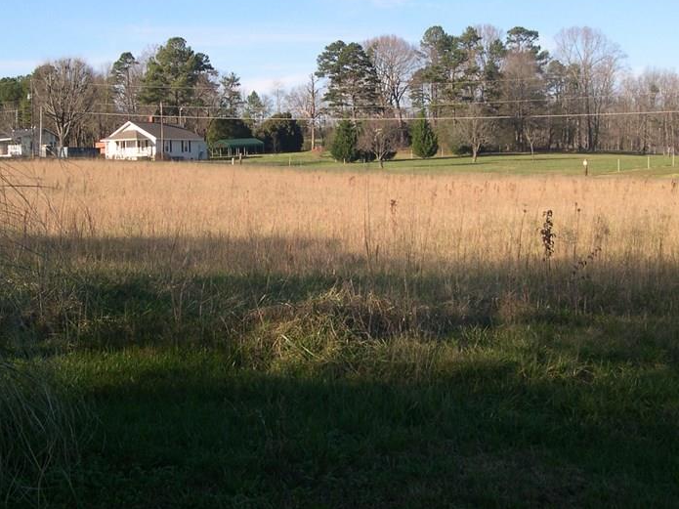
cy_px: 175
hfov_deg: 34.4
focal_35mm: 56
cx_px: 327
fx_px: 1098
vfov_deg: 26.0
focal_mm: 8
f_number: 7.6
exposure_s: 1/108
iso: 100
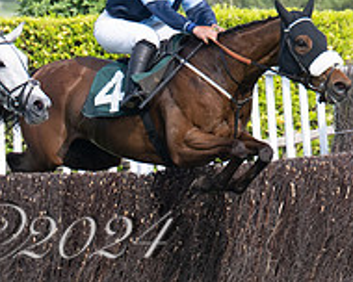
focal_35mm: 644
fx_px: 6728
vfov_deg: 2.4
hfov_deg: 3.0
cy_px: 177
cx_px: -54
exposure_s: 1/2000
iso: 400
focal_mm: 125
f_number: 4
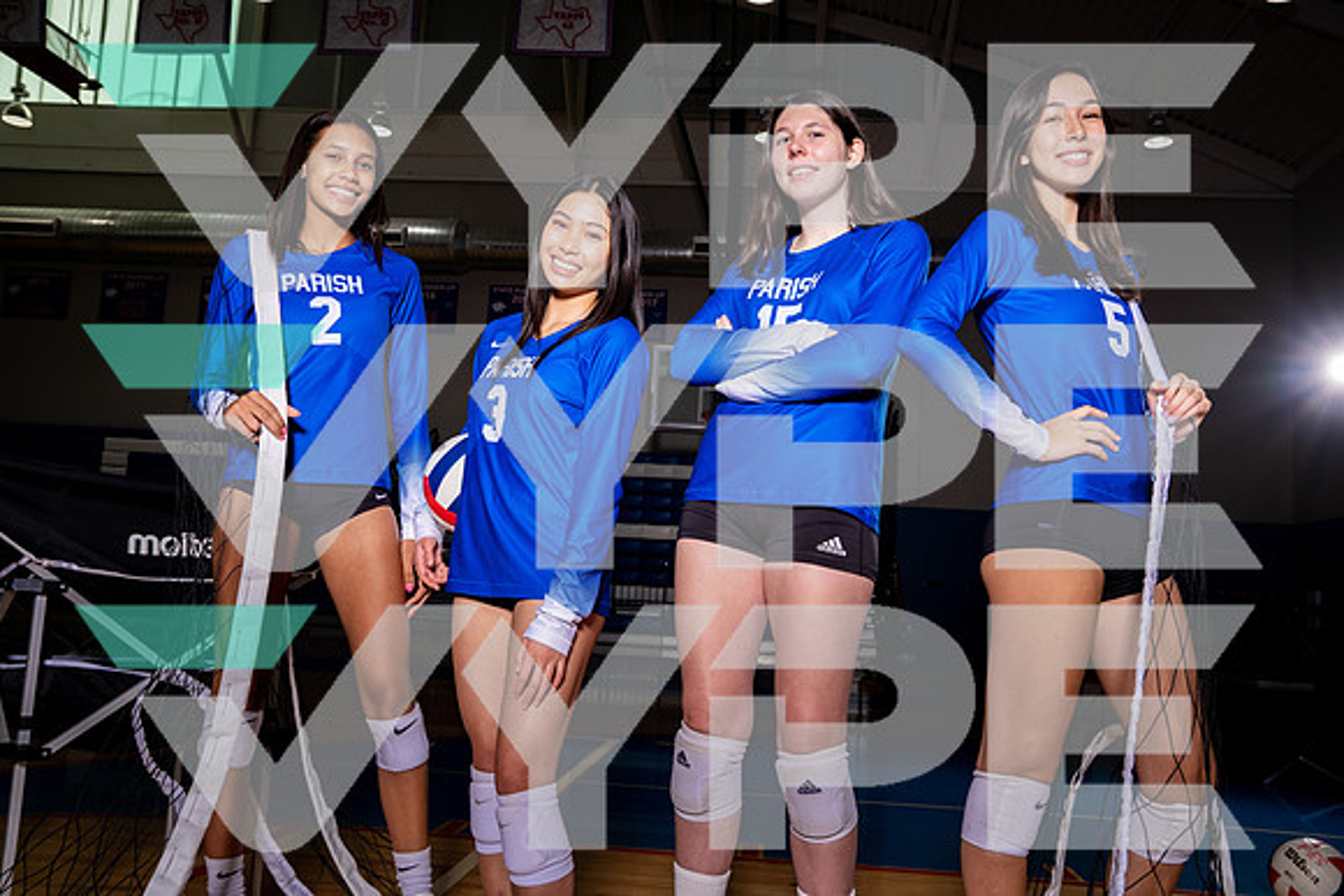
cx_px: 672
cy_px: 448
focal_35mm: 32
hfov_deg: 58.7
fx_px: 1195
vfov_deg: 41.1
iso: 400
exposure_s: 1/250
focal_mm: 32
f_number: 8
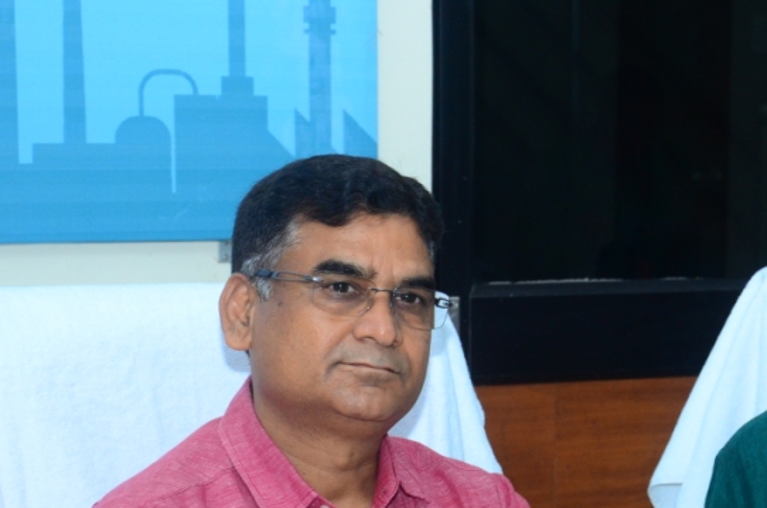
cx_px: 674
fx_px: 3976
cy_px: 449
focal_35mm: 187
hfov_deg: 11.0
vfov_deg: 7.3
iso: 1000
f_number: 7.1
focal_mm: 66
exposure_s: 1/80
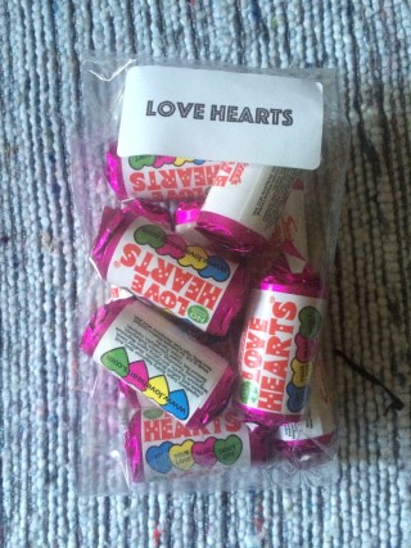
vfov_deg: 61.7
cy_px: 274
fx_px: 459
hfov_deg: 48.2
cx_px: 206
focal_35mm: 29
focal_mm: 4.15
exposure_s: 1/17
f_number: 2.2
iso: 320
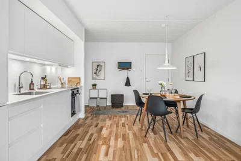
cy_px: 80
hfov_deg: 81.2
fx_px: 141
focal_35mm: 21
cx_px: 120
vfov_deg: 59.5
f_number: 9
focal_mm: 21
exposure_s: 1/13
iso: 640
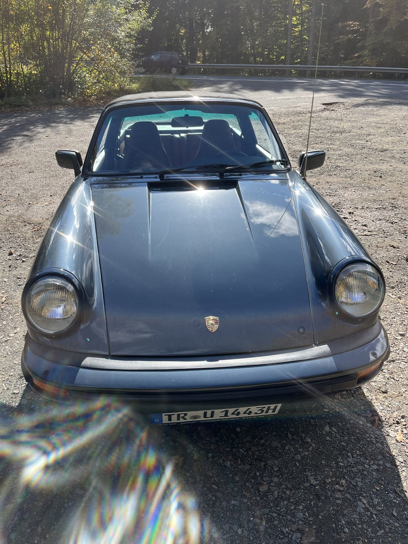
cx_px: 204
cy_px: 272
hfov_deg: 53.1
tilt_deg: -27.2
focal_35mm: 26
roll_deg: +0.8
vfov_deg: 67.3
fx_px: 409
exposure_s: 1/1309
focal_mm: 5.1
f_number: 1.6
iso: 50
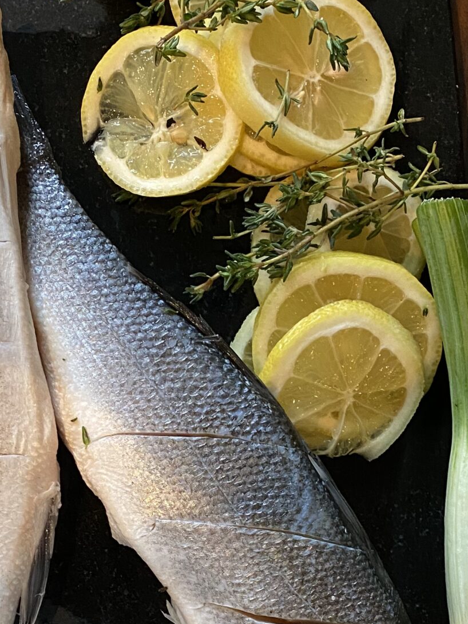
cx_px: 201
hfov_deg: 24.0
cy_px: 507
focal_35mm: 61
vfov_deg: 30.8
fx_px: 1100
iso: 320
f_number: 1.8
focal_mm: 4.25
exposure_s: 1/60
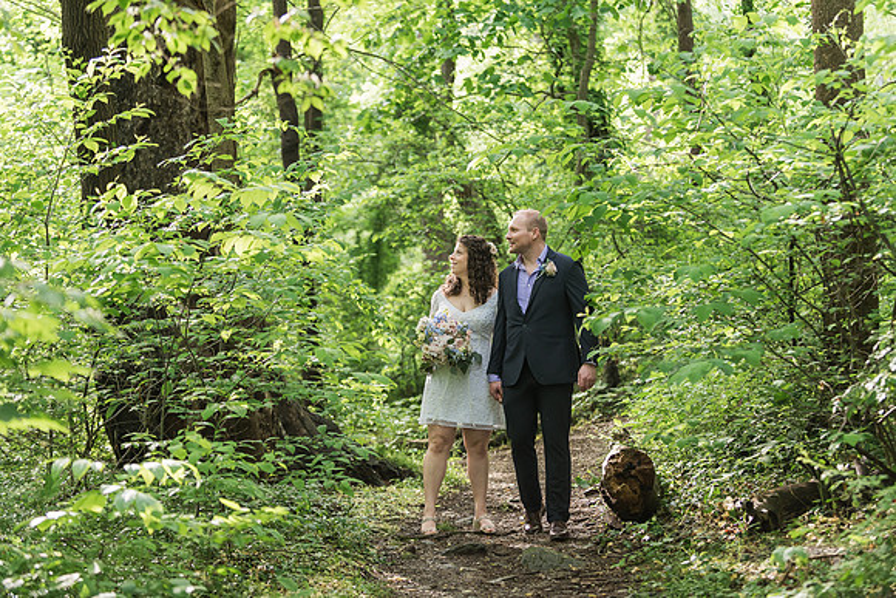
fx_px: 1819
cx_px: 448
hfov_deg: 27.7
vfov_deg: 18.7
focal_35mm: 73
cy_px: 292
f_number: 2.8
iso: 640
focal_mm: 70
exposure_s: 1/320
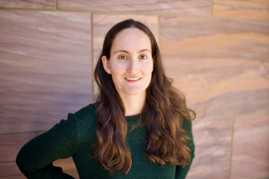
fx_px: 269
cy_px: 90
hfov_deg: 53.1
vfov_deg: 36.9
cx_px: 134
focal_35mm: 36
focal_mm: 35
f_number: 1.6
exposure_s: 1/640
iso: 125
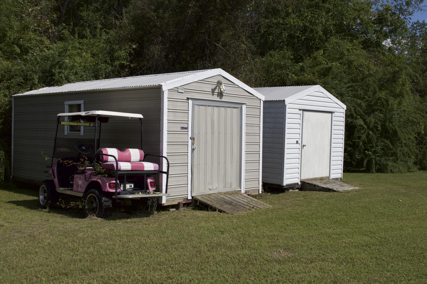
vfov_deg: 31.8
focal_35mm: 42
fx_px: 498
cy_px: 142
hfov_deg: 46.4
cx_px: 214
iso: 100
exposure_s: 1/320
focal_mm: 28
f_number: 9
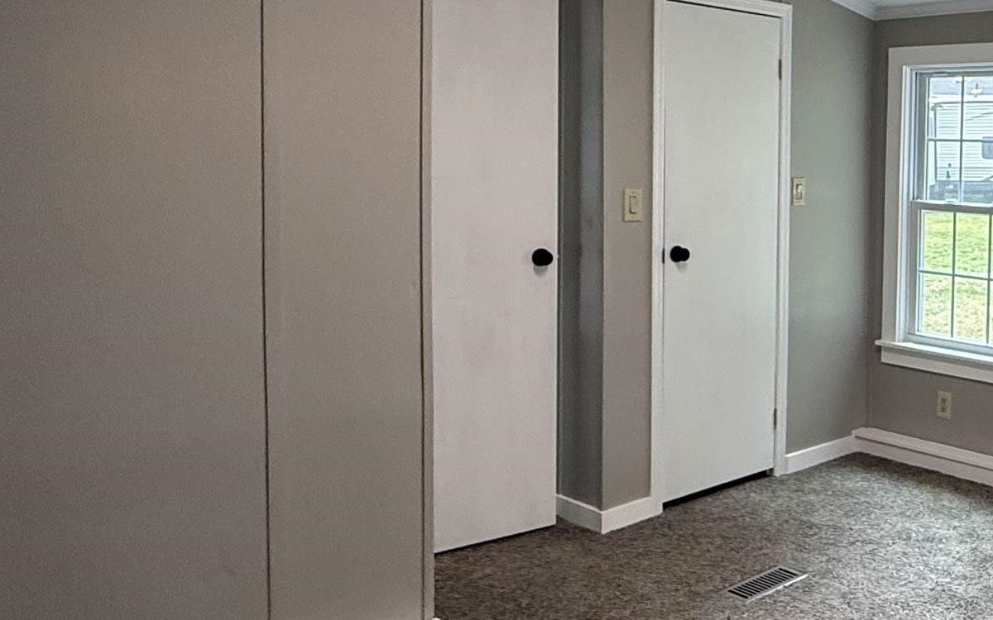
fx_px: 1028
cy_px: 201
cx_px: 922
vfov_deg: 33.3
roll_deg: -1.2
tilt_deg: -3.3
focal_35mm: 38
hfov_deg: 45.8
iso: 250
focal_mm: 2.22
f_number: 2.2
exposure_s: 1/120
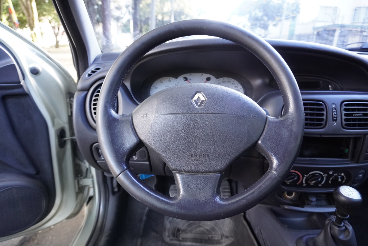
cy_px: 123
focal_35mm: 24
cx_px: 184
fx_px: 245
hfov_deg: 73.7
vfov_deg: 53.1
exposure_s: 1/200
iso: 6400
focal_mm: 16
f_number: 3.5
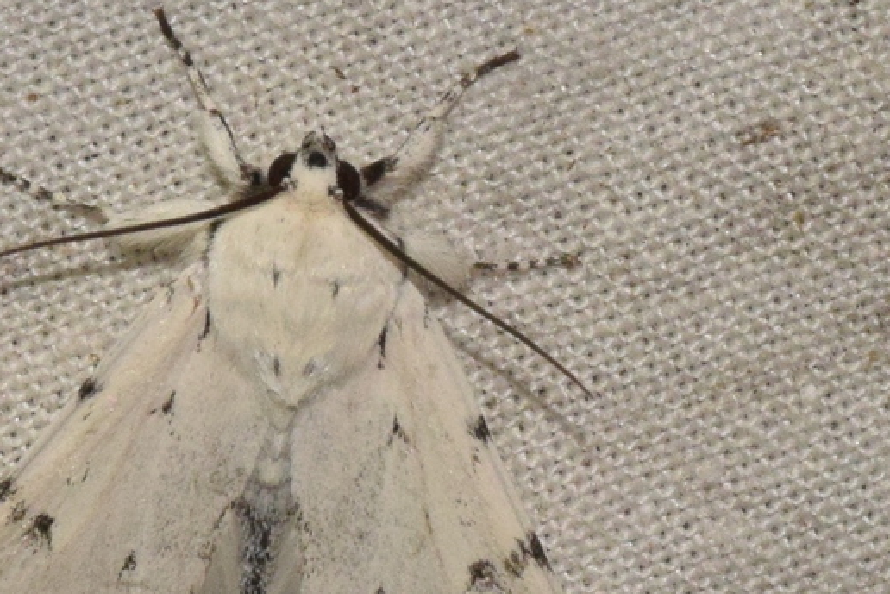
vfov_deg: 3.5
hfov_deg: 5.3
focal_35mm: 391
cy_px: 468
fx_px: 9666
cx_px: 185
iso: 1000
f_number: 14
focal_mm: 140
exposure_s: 1/200
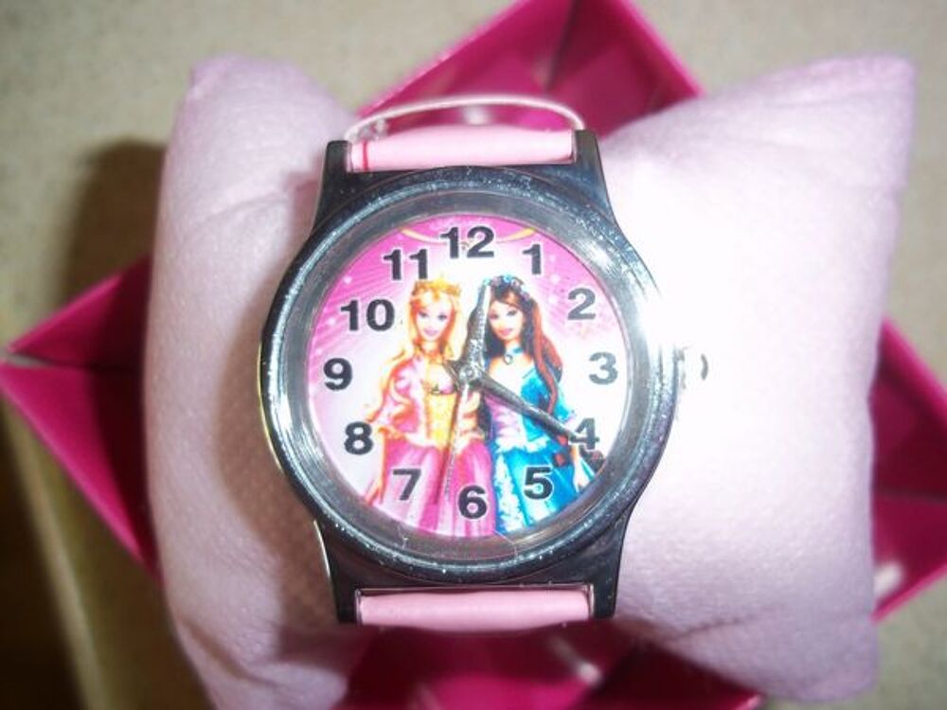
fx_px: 985
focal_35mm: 36
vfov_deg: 39.7
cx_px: 474
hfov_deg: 51.4
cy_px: 355
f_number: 3.1
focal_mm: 6.5
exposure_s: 1/30
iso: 80
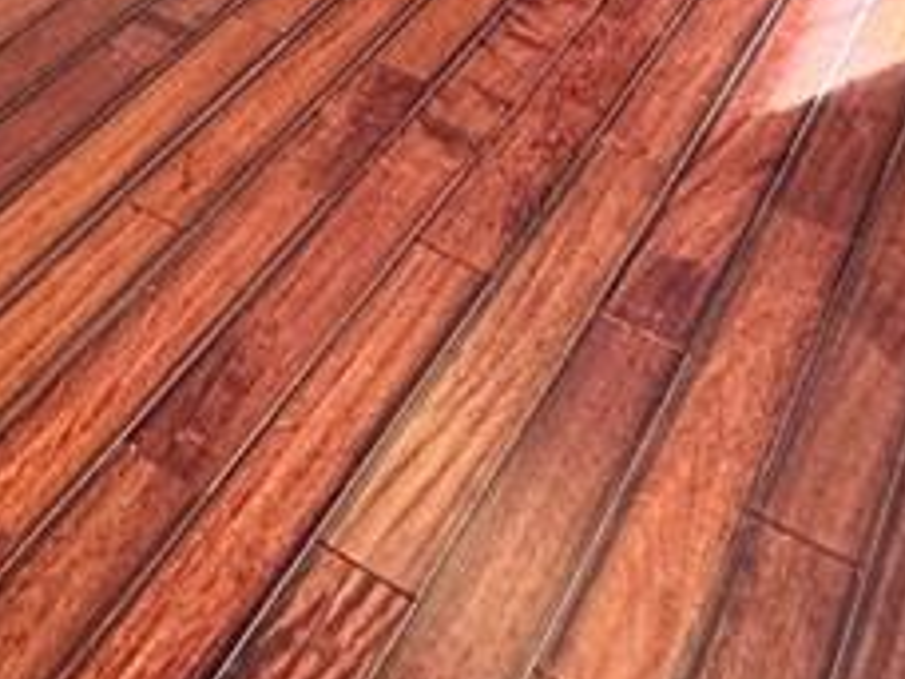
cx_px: 246
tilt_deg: -9.1
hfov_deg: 30.3
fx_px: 1647
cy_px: -699
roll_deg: -0.2
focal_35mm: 63
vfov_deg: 16.9
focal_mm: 2.22
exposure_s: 1/120
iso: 320
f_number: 2.2
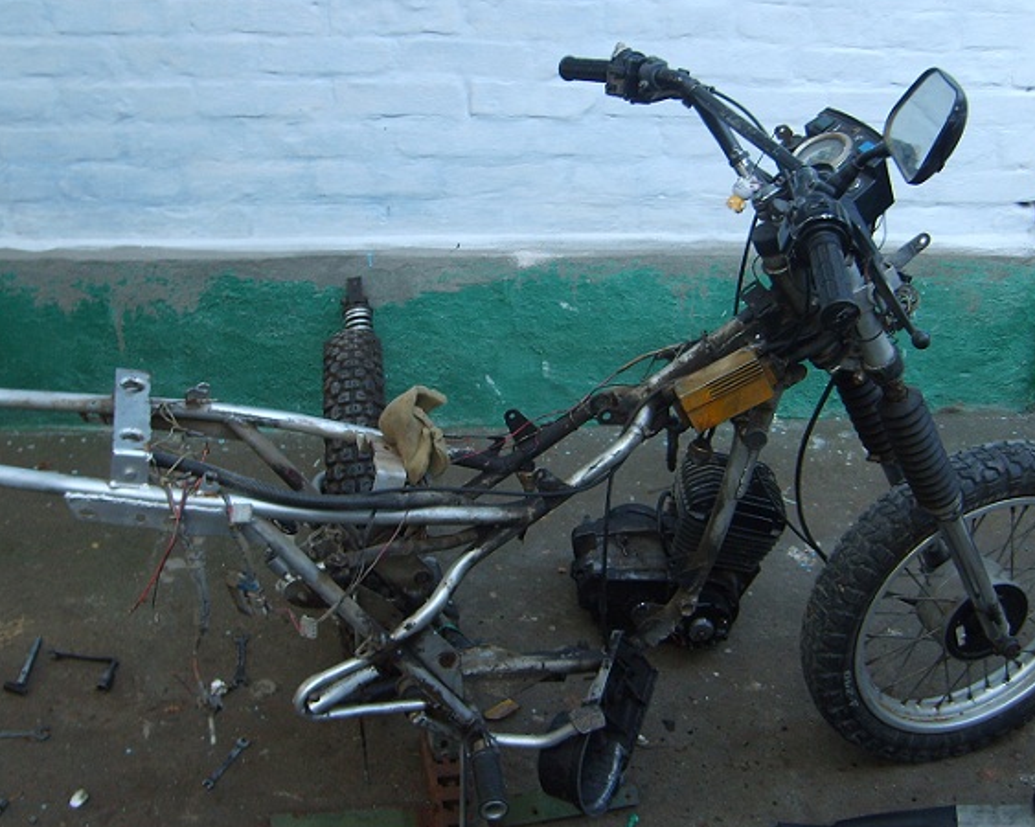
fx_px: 1286
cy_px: 409
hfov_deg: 43.8
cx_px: 540
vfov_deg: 35.7
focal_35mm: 42
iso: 50
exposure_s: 1/60
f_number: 2.8
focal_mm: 5.8
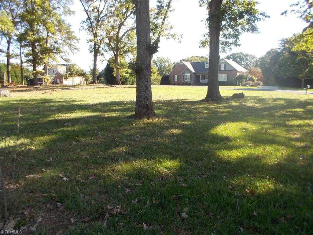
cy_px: 118
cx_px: 156
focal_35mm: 29
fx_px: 262
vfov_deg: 48.2
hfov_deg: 61.7
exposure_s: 1/125
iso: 80
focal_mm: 4.1
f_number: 3.3
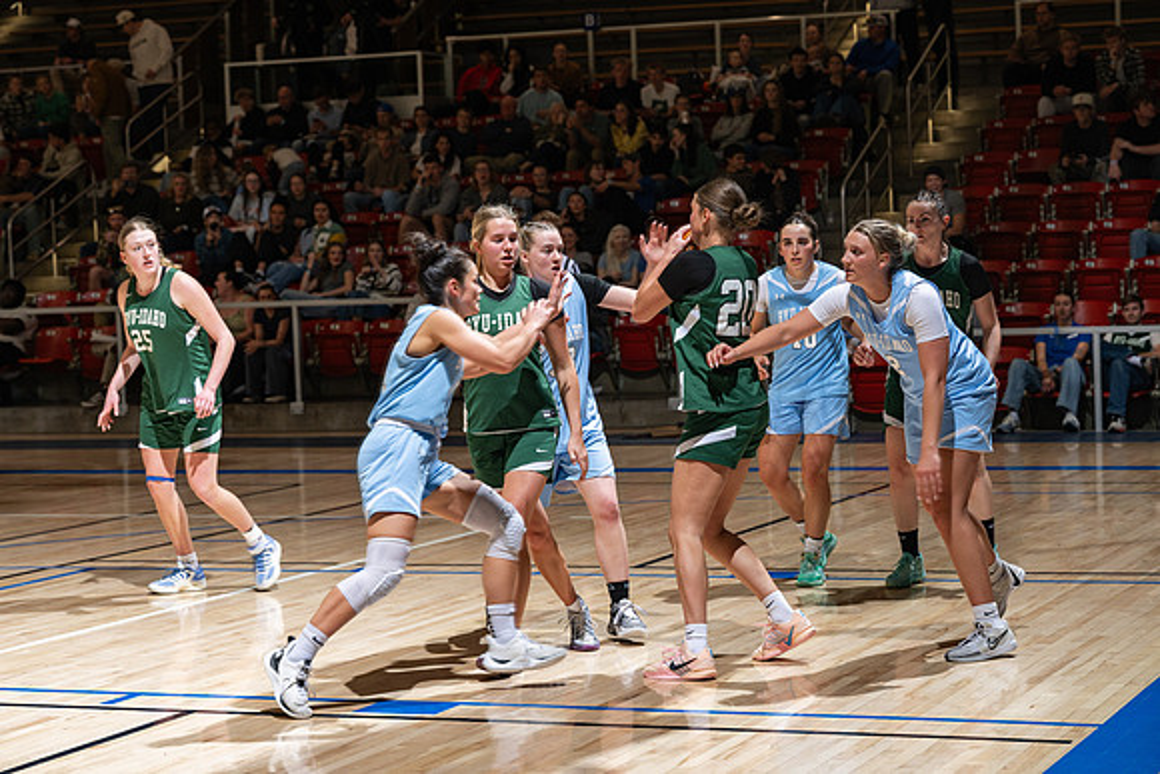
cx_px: 580
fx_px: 2772
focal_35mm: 86
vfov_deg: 15.9
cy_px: 387
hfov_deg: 23.6
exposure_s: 1/100
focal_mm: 86
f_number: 4.5
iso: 80
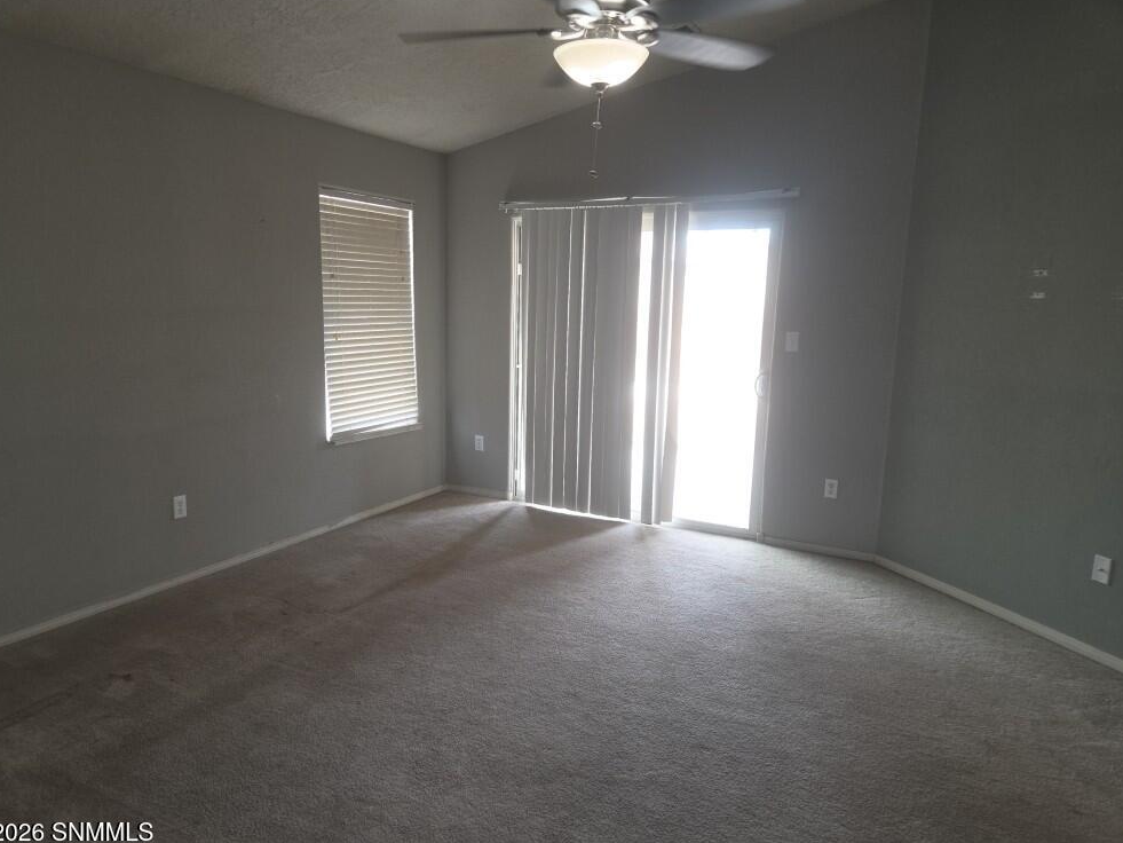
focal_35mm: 24
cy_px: 432
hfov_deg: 71.6
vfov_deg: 56.8
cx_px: 553
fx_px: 779
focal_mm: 5.4
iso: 80
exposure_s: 1/60
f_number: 1.8
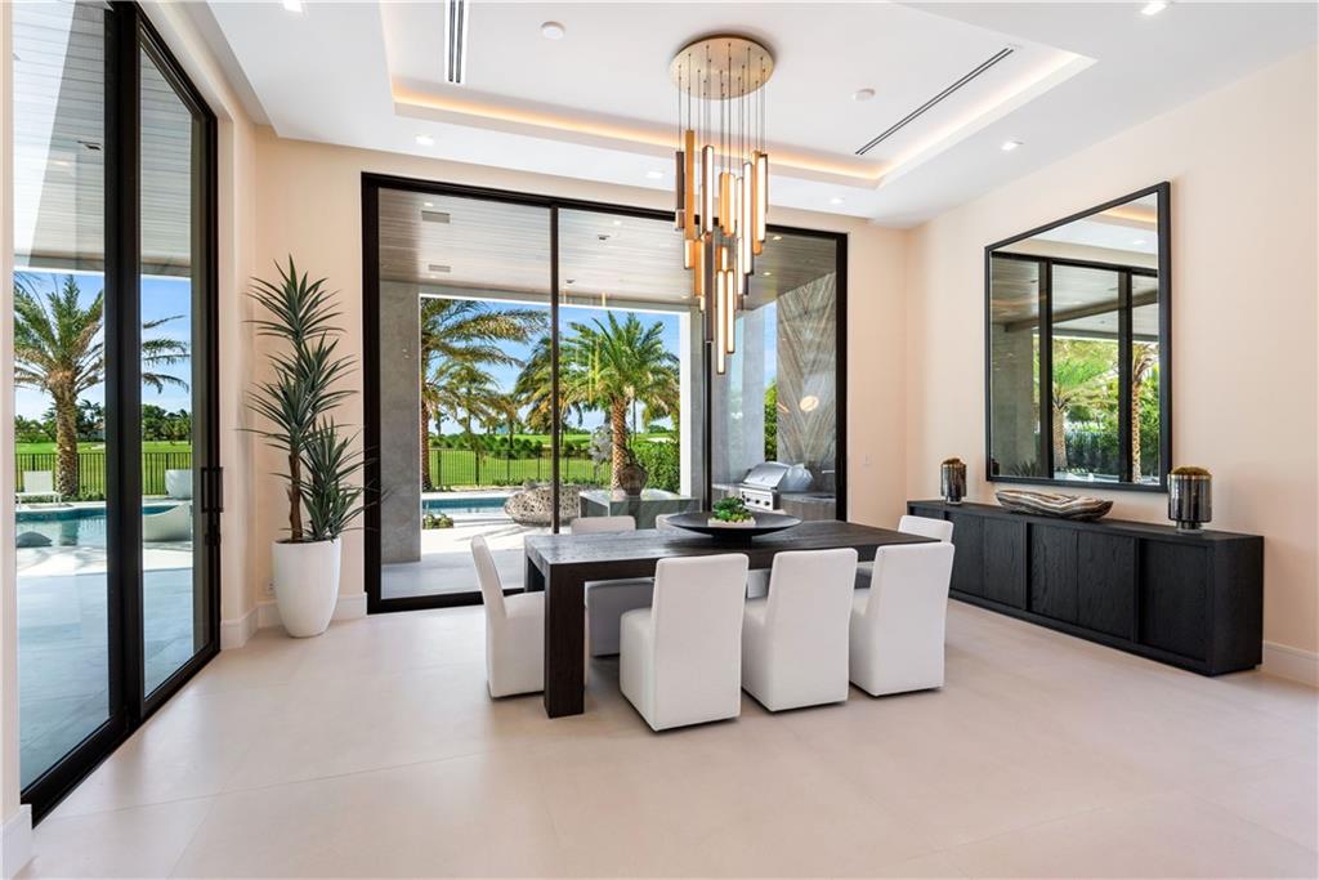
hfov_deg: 93.3
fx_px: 623
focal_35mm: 17
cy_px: 440
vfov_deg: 70.5
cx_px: 660
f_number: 8
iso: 250
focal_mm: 17
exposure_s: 1/40
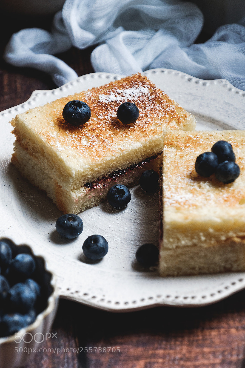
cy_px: 184
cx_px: 122
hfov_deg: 10.4
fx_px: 1348
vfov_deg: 15.5
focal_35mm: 132
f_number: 5.6
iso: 800
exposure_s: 1/125
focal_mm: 88.2
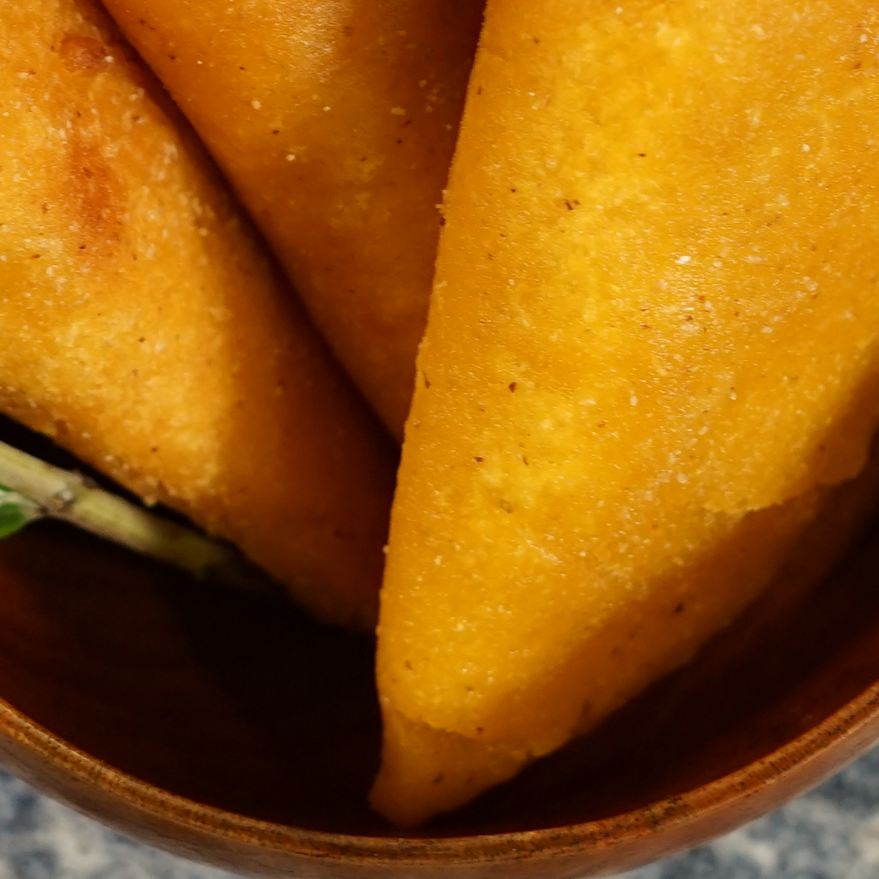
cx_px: 296
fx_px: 6177
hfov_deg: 8.1
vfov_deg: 8.1
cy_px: -31
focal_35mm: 215
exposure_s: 1/80
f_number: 4
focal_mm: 50
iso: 640
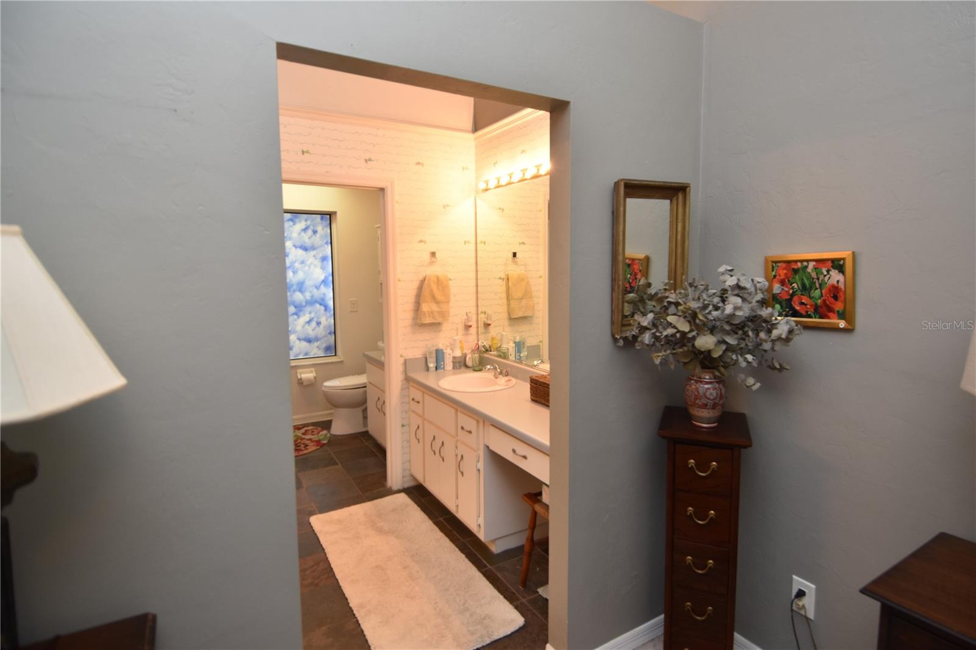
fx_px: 488
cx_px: 488
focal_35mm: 18
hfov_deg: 90.0
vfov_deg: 67.4
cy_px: 325
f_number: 4
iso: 360
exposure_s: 1/60
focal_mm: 12
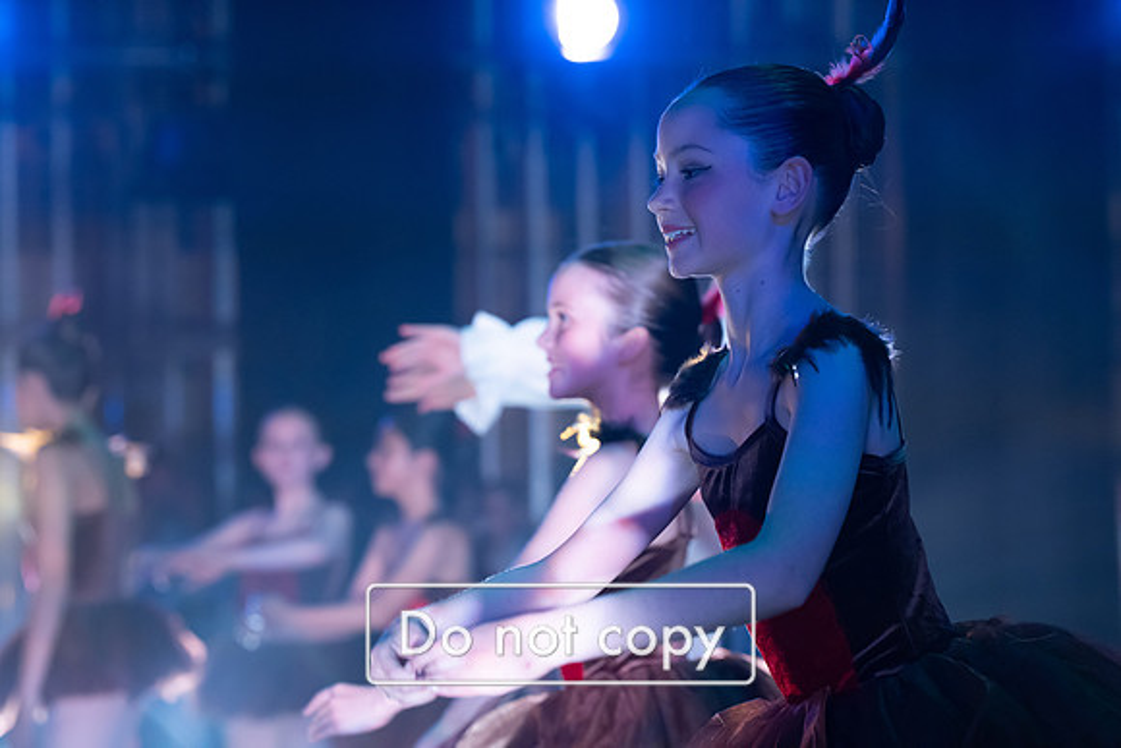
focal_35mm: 135
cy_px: 374
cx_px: 560
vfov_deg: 10.2
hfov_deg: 15.2
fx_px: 4205
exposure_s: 1/250
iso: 4000
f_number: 5
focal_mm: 135
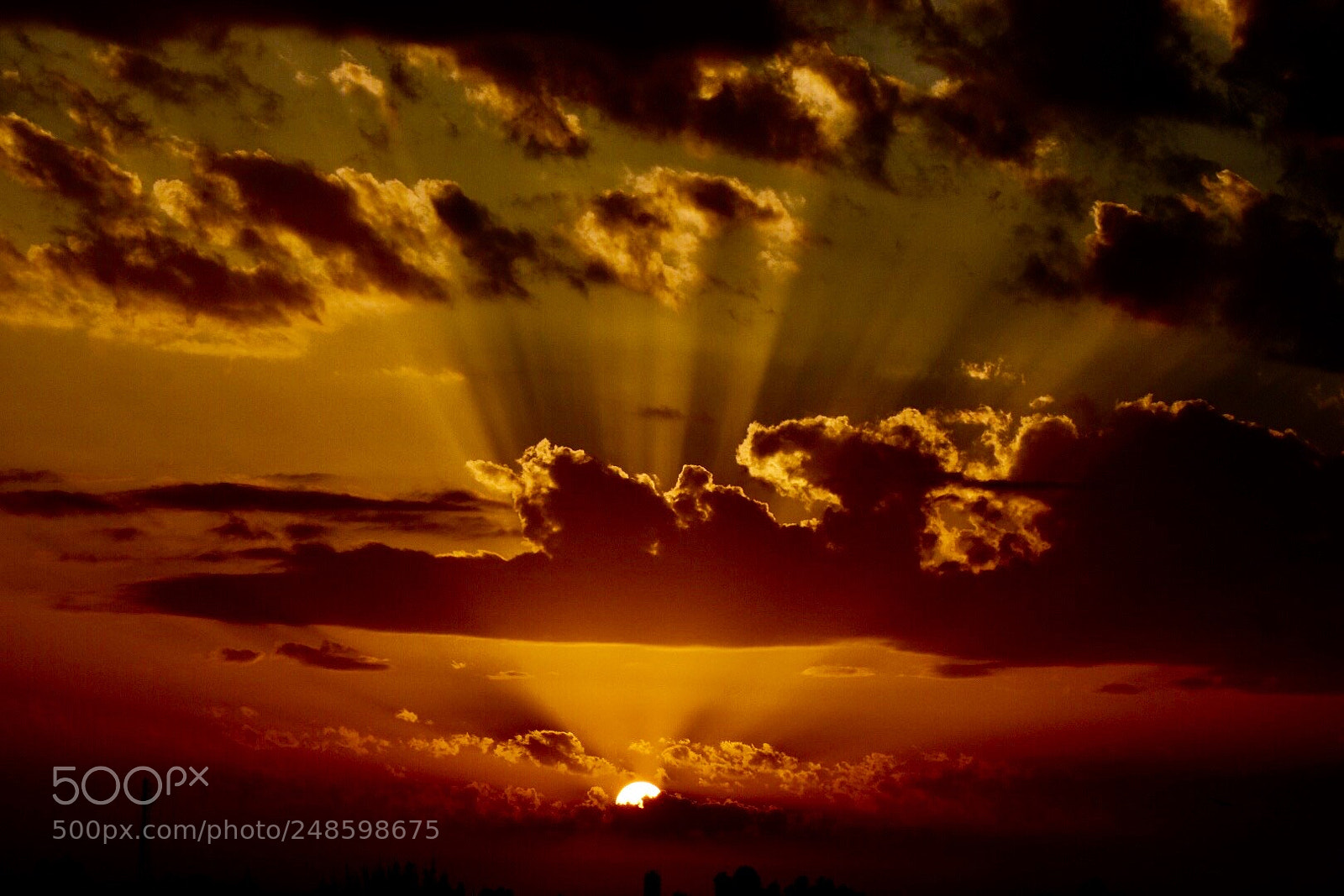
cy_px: 448
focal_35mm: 135
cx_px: 672
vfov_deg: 10.2
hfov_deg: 15.2
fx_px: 5040
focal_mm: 90
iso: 320
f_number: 8
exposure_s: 1/1000
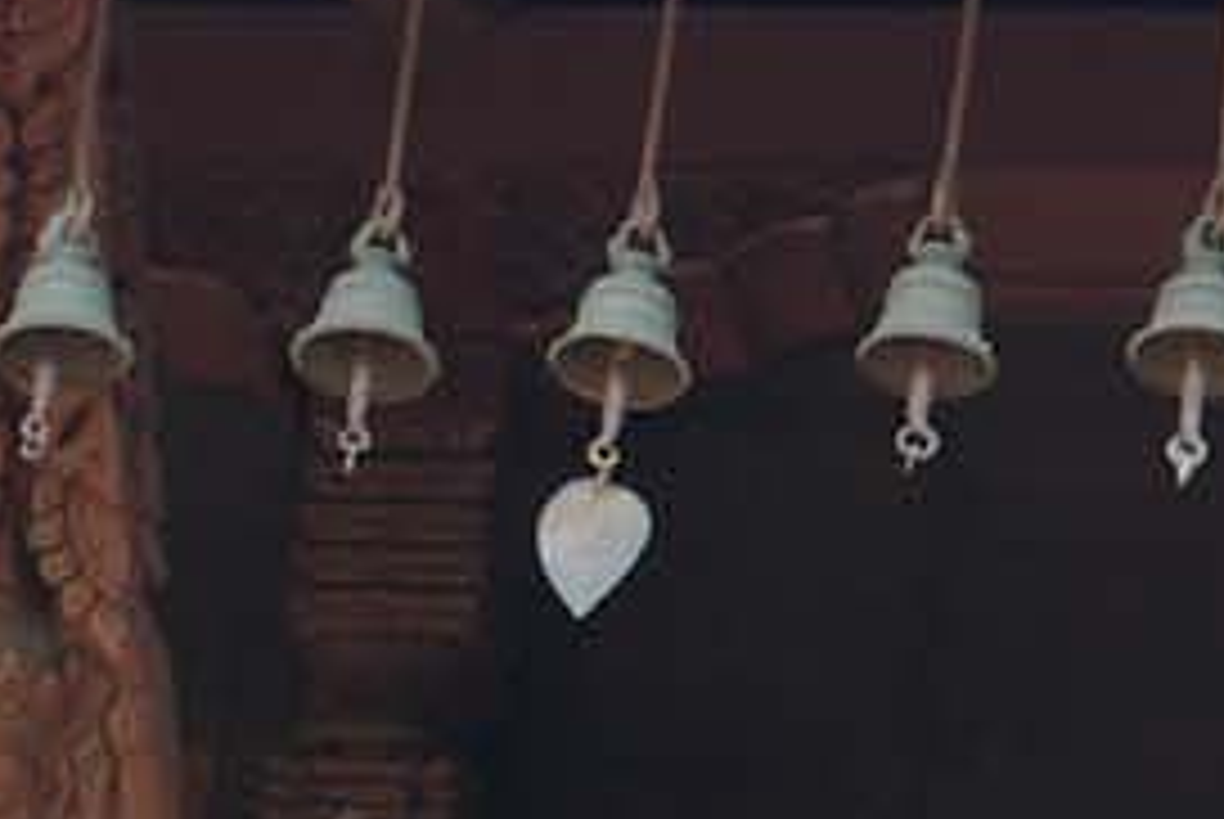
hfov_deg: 4.8
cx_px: 3006
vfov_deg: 3.3
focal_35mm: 413
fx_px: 14057
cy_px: 1604
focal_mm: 50
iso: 200
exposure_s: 1/30
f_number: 5.6
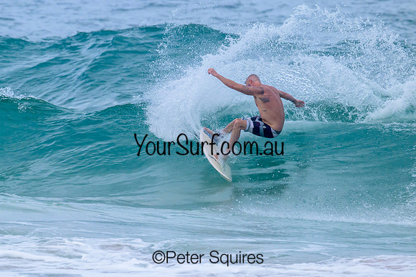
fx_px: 8578
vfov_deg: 1.9
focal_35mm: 742
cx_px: 157
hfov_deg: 2.8
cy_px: 114
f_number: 11
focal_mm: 590
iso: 2000
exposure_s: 1/1600
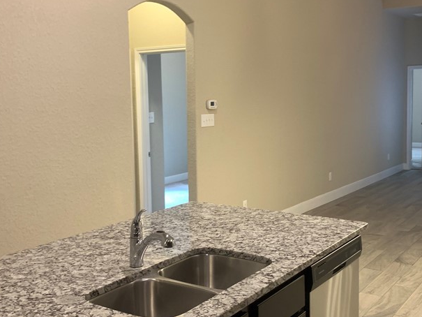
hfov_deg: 42.9
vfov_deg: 32.9
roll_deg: +0.1
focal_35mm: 44
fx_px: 537
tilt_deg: -4.8
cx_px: 225
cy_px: 148
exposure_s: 1/60
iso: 200
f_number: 1.8
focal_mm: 4.25
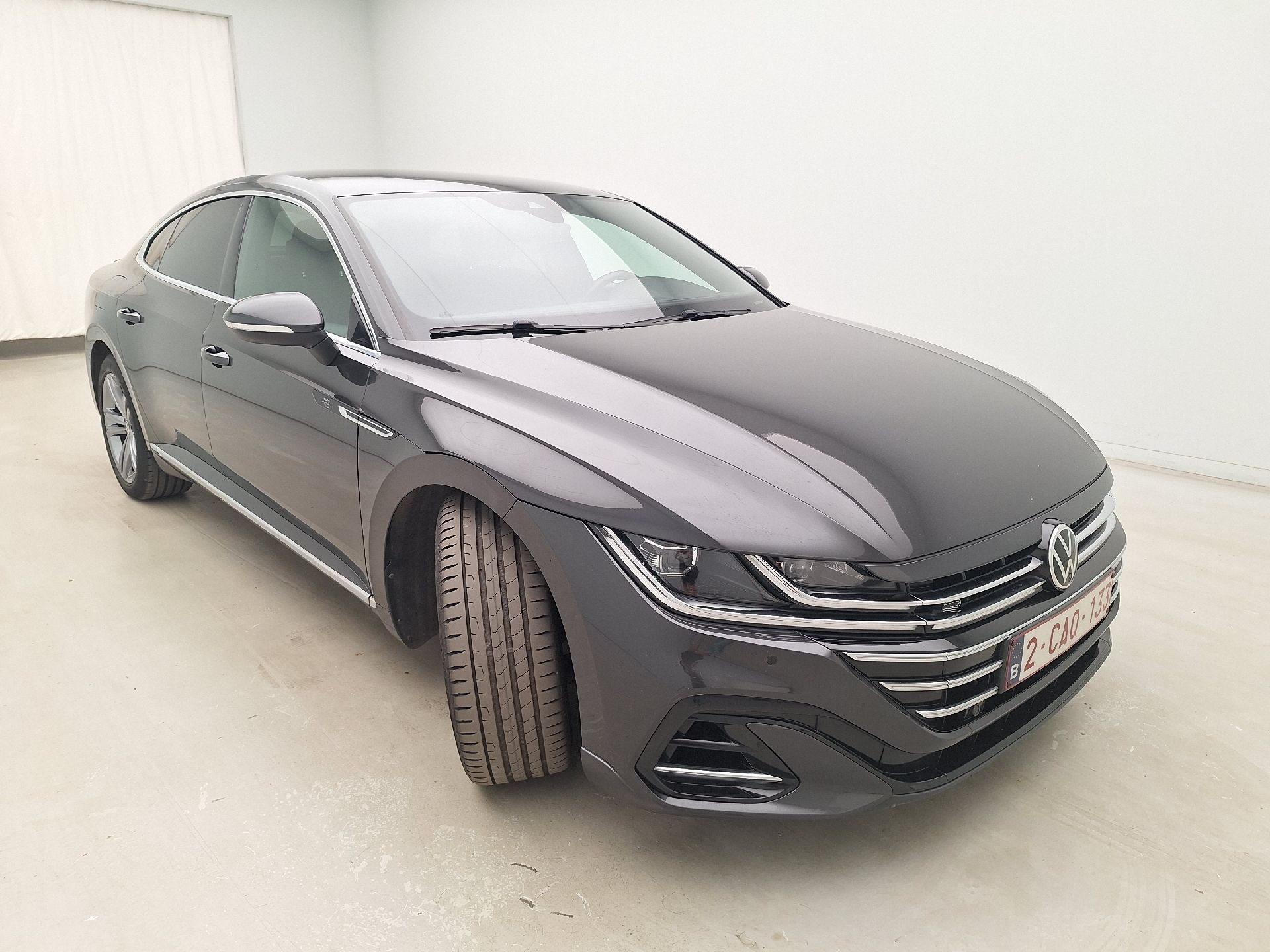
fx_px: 844
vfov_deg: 58.9
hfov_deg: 73.9
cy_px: 476
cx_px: 635
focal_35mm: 23
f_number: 1.8
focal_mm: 5.54
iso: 64
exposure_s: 1/100
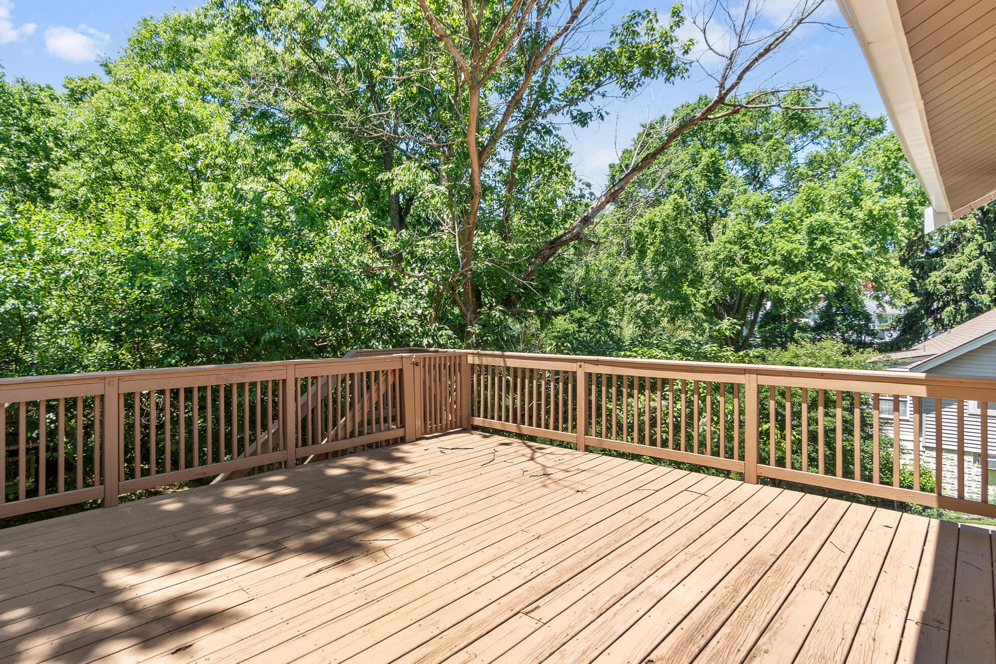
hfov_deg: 86.5
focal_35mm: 19
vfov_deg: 64.6
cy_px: 328
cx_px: 440
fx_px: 526
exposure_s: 1/100
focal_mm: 10
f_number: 8
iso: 400
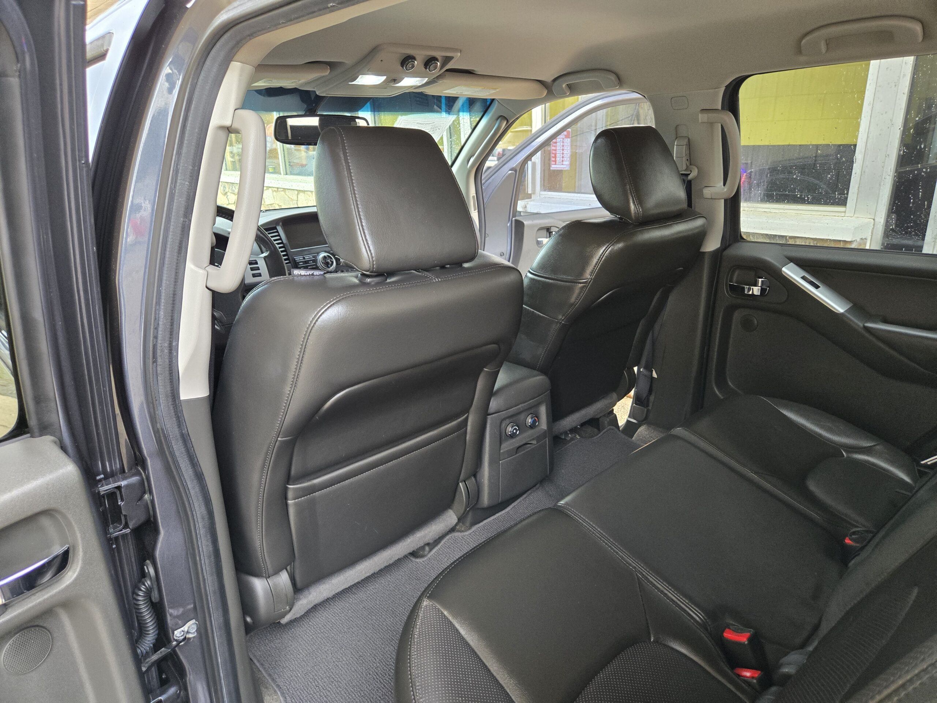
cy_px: 352
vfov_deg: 58.9
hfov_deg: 73.9
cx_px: 468
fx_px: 623
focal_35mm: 23
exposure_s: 1/120
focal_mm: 5.4
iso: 320
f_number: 1.8
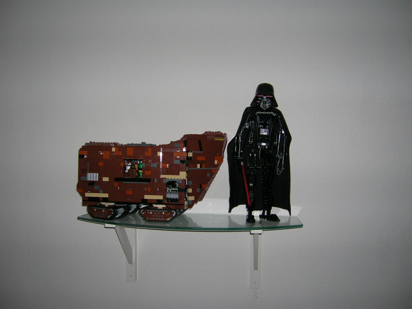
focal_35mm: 34
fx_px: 405
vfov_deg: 41.8
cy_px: 154
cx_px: 206
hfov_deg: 54.0
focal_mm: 5.7
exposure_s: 1/60.1
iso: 50
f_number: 2.9
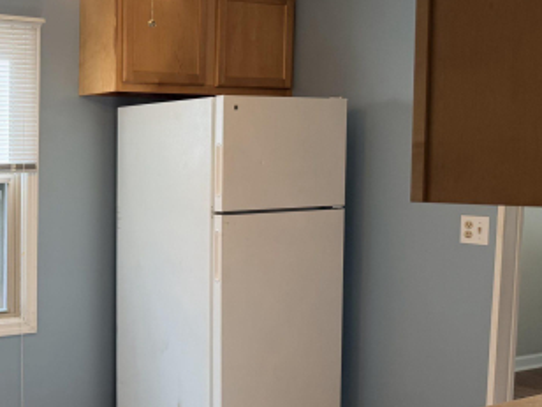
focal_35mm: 52
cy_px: 217
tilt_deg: -3.2
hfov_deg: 33.5
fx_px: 814
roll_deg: +0.9
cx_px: -8
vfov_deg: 28.0
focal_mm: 6.76
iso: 80
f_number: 1.78
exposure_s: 1/181
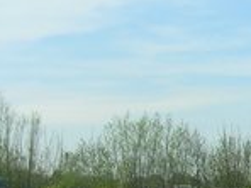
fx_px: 1001
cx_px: 448
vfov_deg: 10.7
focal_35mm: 138
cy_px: 187
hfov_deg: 13.0
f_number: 4.9
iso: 50
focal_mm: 5.7
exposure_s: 1/473
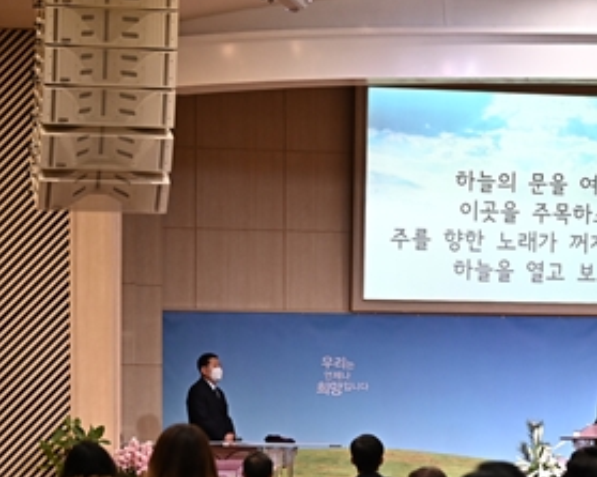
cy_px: 468
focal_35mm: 165
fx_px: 2914
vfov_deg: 9.3
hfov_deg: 11.5
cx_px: 650
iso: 1600
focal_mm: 70
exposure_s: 1/500
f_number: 2.8
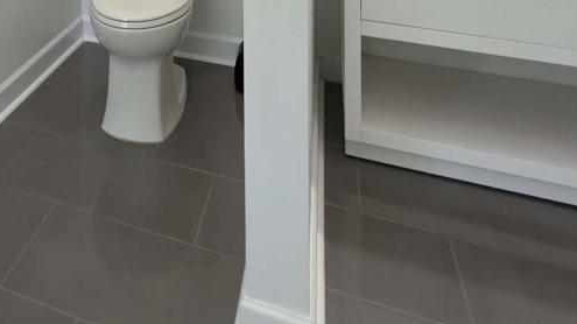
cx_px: 77
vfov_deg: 23.9
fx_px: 566
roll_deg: +0.3
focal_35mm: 37
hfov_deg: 49.2
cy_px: -184
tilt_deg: -0.6
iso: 160
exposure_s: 1/120
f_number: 2.2
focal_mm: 2.22
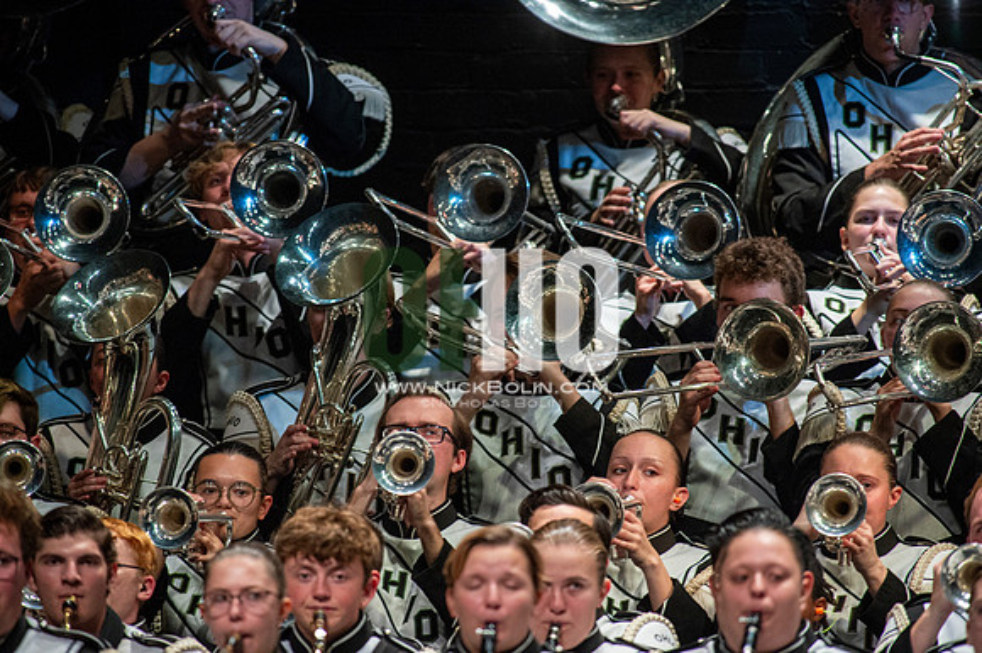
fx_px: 16357
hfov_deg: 3.4
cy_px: 326
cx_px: 491
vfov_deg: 2.3
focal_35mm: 600
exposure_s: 1/400
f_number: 5.6
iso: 5000
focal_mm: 600
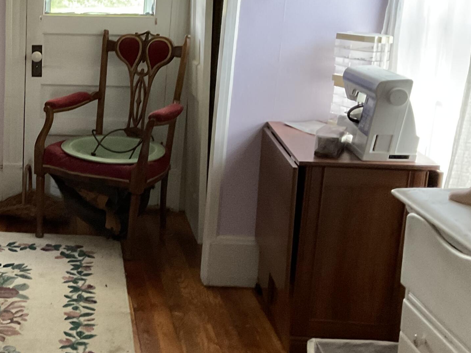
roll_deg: +0.3
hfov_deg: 29.4
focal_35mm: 61
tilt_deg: -16.0
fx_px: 830
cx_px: -8
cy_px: 167
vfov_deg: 24.0
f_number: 1.8
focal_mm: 3
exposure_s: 1/30
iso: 320
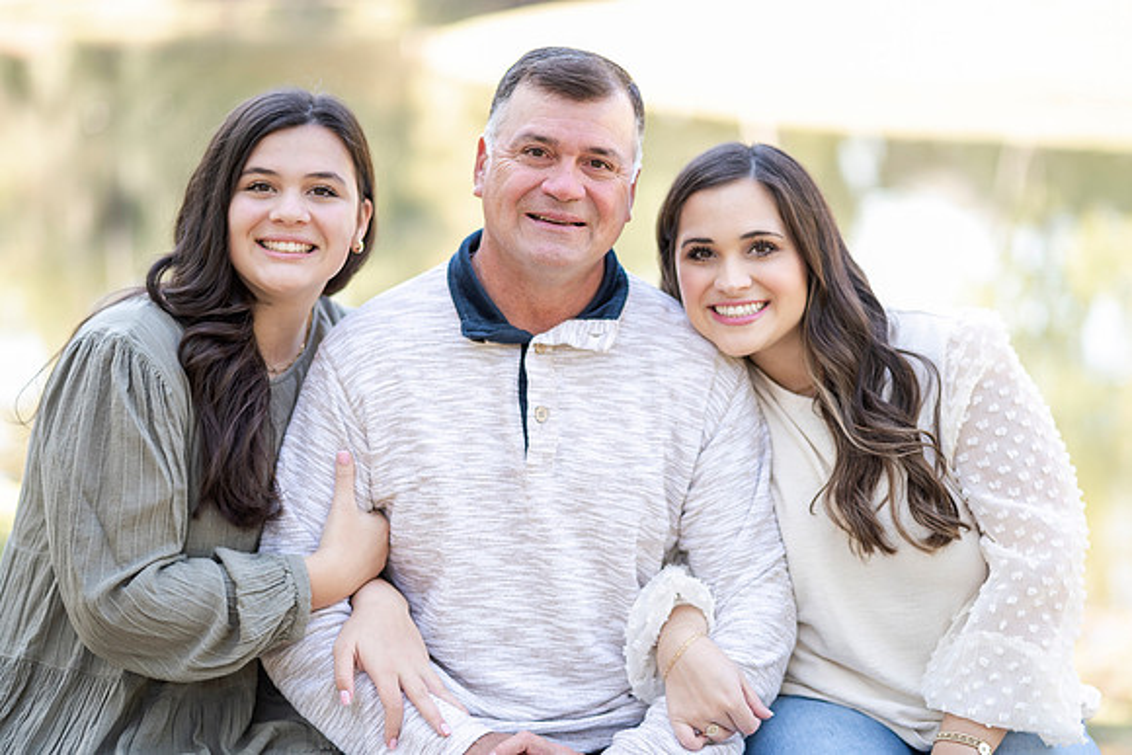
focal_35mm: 88
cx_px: 584
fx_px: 2759
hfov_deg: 23.2
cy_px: 390
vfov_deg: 15.6
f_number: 1.8
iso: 400
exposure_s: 1/800
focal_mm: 85
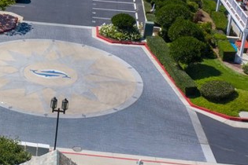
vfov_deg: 14.6
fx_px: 627
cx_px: -139
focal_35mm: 91
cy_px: -20
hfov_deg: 19.2
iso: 100
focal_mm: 10.26
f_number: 6.3
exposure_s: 1/500
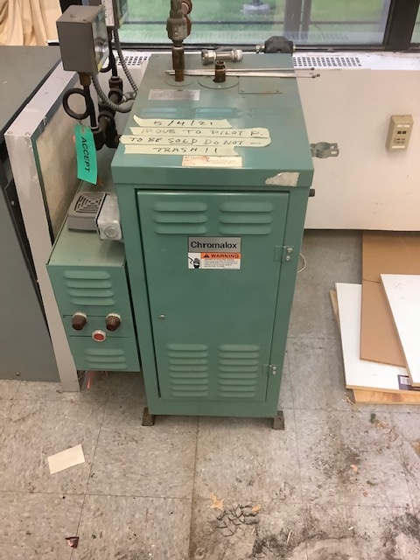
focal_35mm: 31
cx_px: 210
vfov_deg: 58.4
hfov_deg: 45.4
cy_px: 280
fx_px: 502
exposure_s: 1/60
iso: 250
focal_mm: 3.3
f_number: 2.4
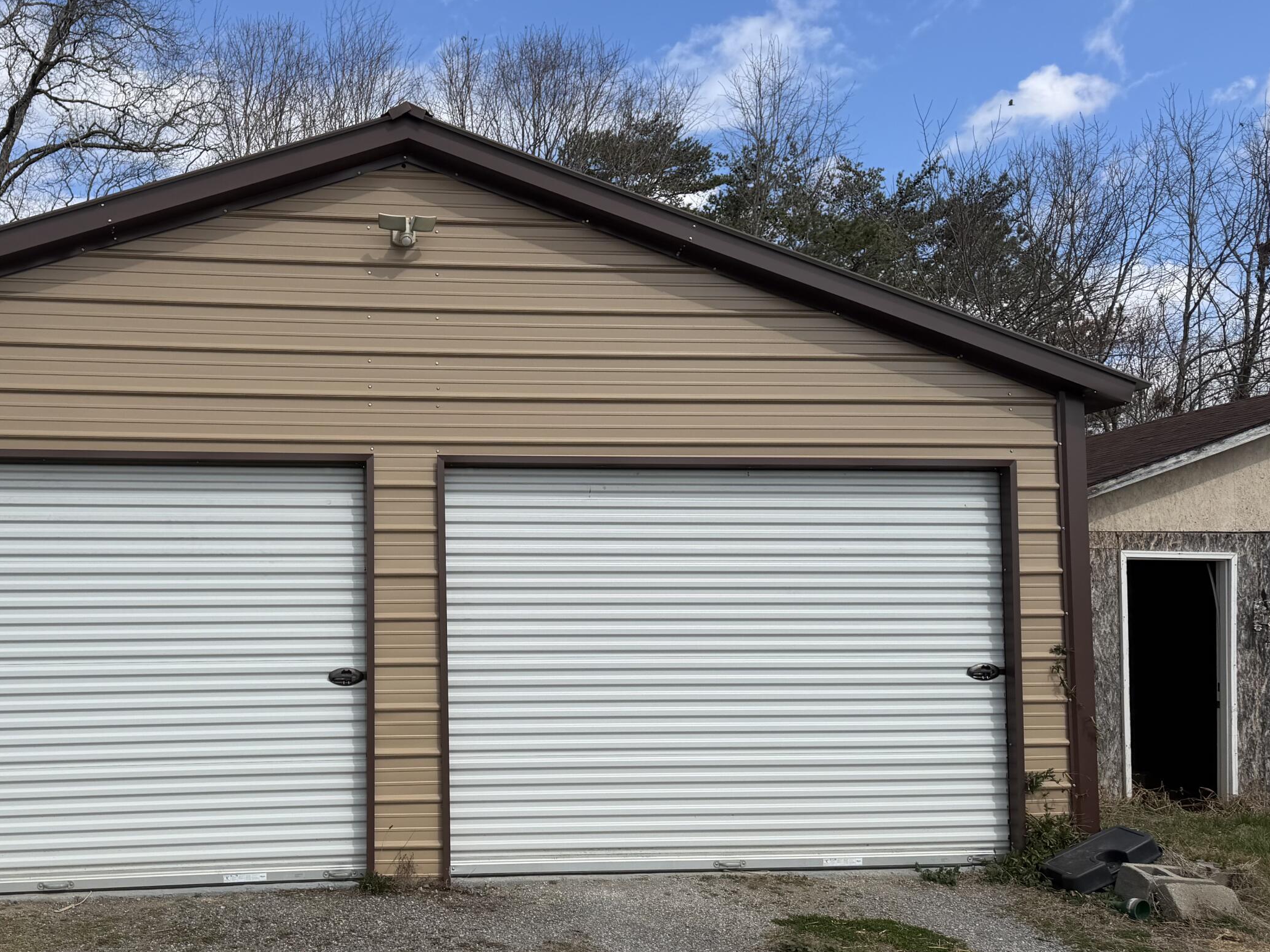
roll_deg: +0.8
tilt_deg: +2.2
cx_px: 401
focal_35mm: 35
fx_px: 1284
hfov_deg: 51.4
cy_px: 564
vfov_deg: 40.5
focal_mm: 6.76
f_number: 1.78
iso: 80
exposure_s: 1/4673
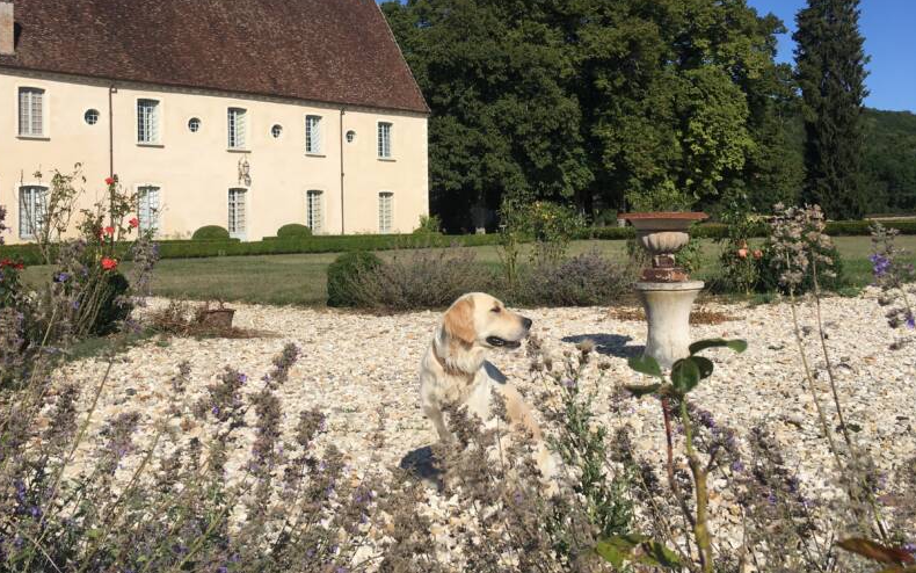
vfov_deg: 36.1
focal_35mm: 35
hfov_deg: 55.1
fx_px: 874
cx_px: 397
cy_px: 211
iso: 25
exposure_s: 1/2959
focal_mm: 4.15
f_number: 2.2
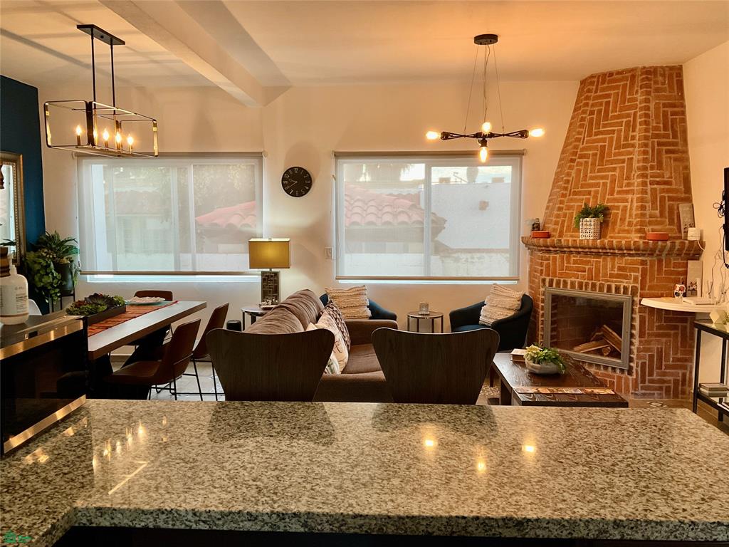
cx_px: 364
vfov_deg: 48.2
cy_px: 274
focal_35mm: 29
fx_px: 611
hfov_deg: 61.7
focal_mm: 3
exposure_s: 1/60
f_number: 1.8
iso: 80
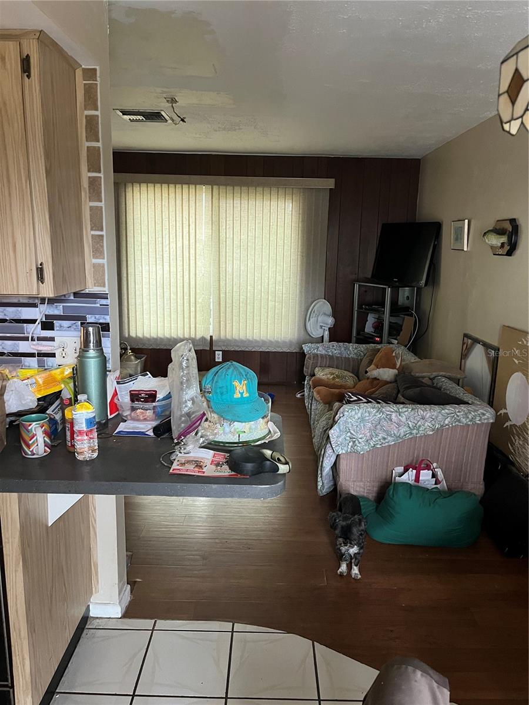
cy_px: 352
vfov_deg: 67.3
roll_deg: -0.4
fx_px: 530
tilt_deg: -11.3
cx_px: 264
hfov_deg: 53.1
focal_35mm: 26
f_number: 1.6
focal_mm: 5.1
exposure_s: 1/60
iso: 500
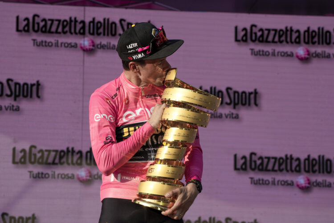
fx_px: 1484
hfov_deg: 12.8
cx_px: 167
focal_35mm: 160
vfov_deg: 8.6
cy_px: 112
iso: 500
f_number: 9
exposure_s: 1/800
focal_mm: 160
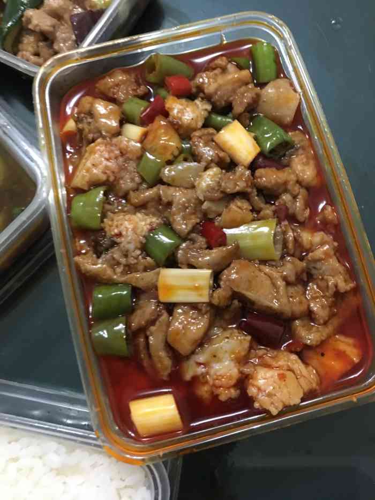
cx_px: 188
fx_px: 419
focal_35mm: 29
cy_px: 250
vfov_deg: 61.7
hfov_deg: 48.2
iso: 125
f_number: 2.2
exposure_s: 1/8
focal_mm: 4.15
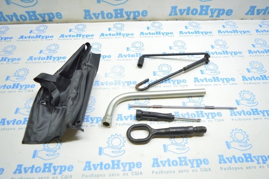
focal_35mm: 27
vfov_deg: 47.8
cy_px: 90
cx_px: 134
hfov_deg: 67.4
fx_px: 201
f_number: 3.5
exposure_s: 1/40
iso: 400
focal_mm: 18
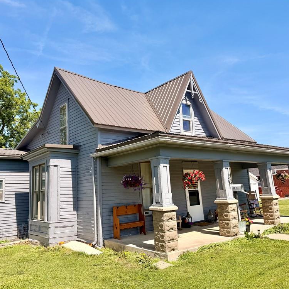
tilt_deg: +9.4
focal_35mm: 29
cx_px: 123
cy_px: 145
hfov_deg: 55.4
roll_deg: +2.3
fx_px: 274
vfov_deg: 55.6
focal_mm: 6.76
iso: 80
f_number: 1.78
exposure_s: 1/3953
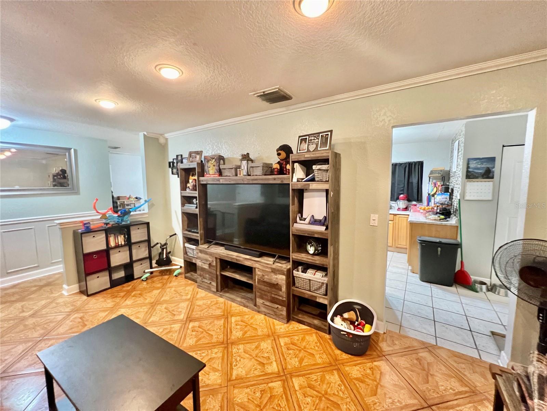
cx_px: 274
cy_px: 206
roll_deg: +1.4
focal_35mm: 13
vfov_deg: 89.9
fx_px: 205
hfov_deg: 106.2
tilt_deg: -6.3
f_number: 1.8
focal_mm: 1.57
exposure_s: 1/40
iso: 800
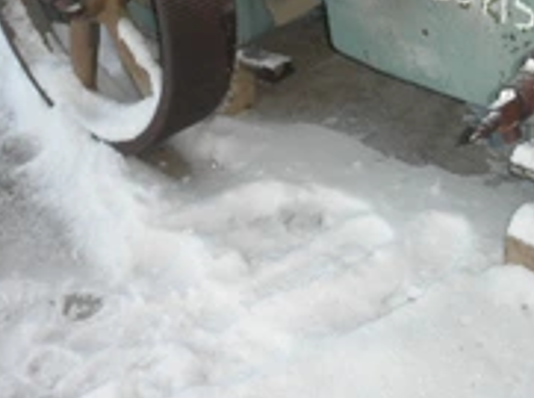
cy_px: 3
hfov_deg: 30.9
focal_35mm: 62
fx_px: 955
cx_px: 381
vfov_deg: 22.7
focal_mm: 5
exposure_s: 1/200
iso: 64
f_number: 3
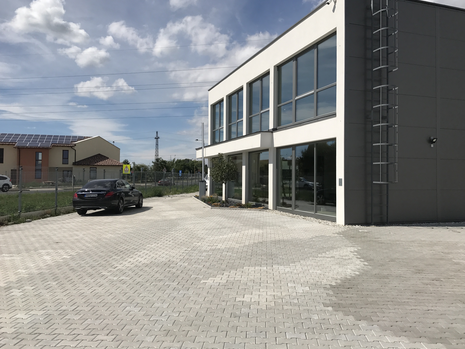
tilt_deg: +1.1
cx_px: 243
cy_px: 169
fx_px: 403
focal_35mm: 30
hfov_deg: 59.9
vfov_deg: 46.8
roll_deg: -1.4
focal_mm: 3.99
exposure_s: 1/5051
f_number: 1.8
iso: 25
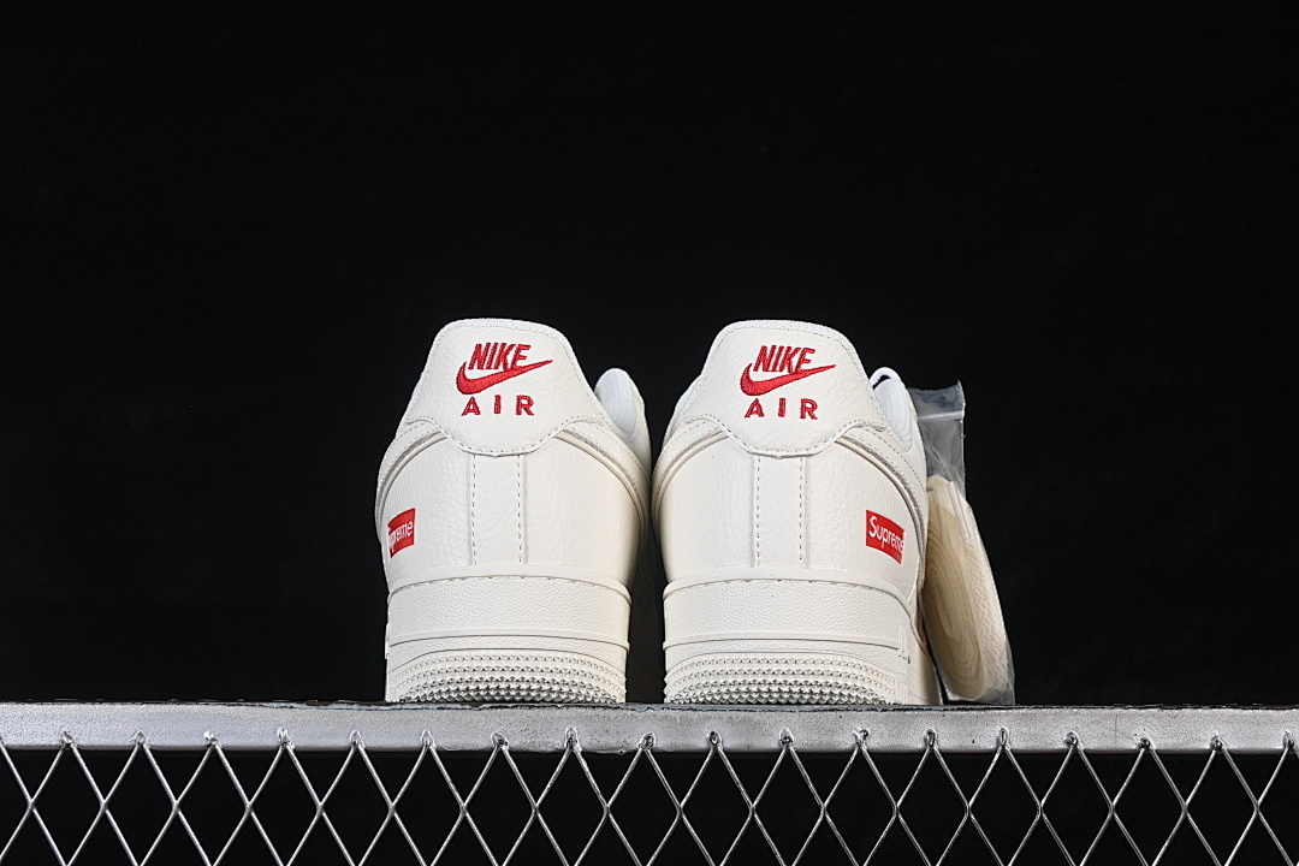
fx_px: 2706
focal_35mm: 75
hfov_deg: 27.0
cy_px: 433
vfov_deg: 18.2
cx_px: 650
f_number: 8
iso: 160
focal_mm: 50
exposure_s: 1/80
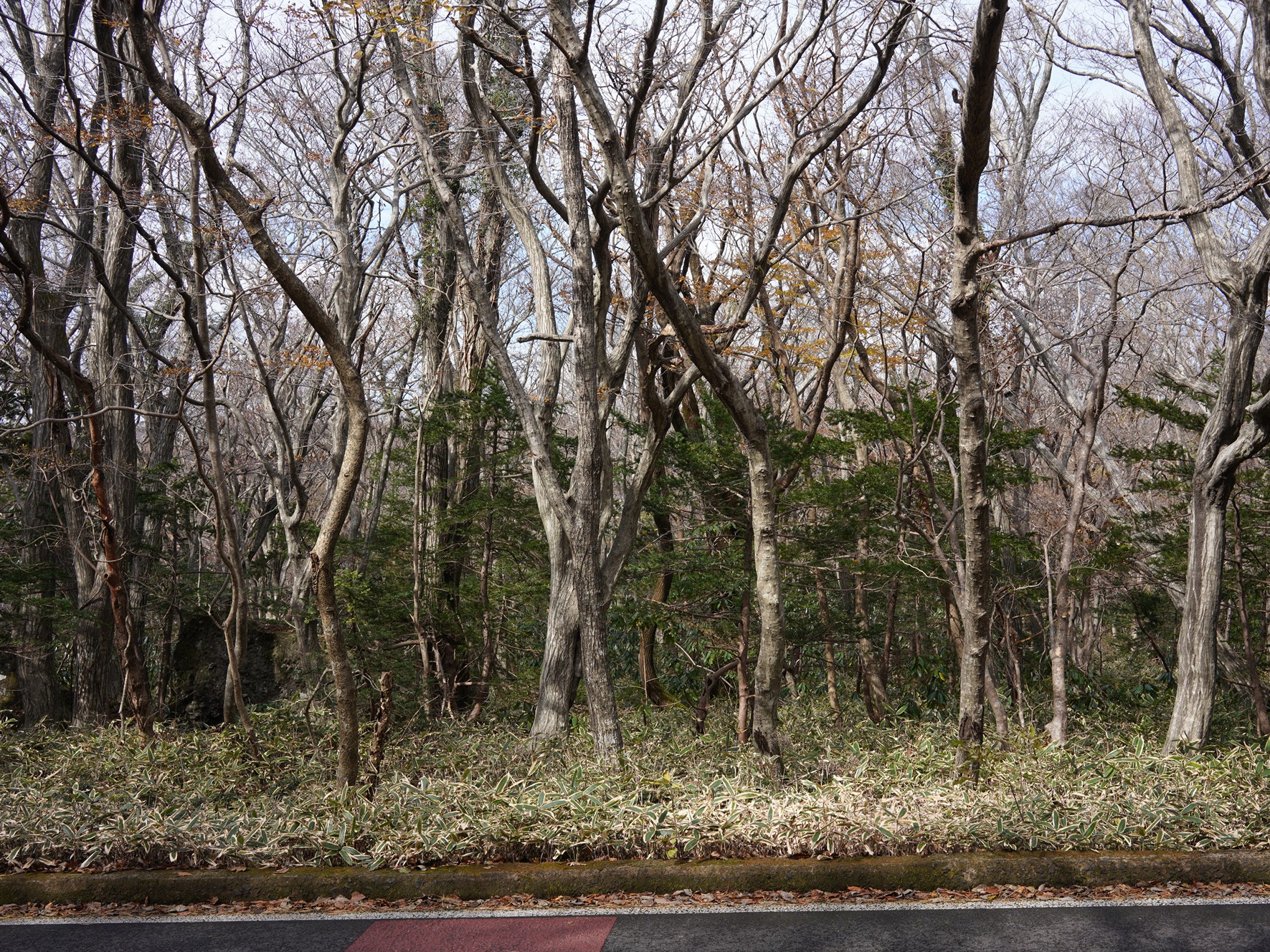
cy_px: 476
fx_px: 1394
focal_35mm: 38
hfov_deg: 48.9
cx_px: 684
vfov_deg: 37.7
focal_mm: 35
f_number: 8
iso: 100
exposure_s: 1/100
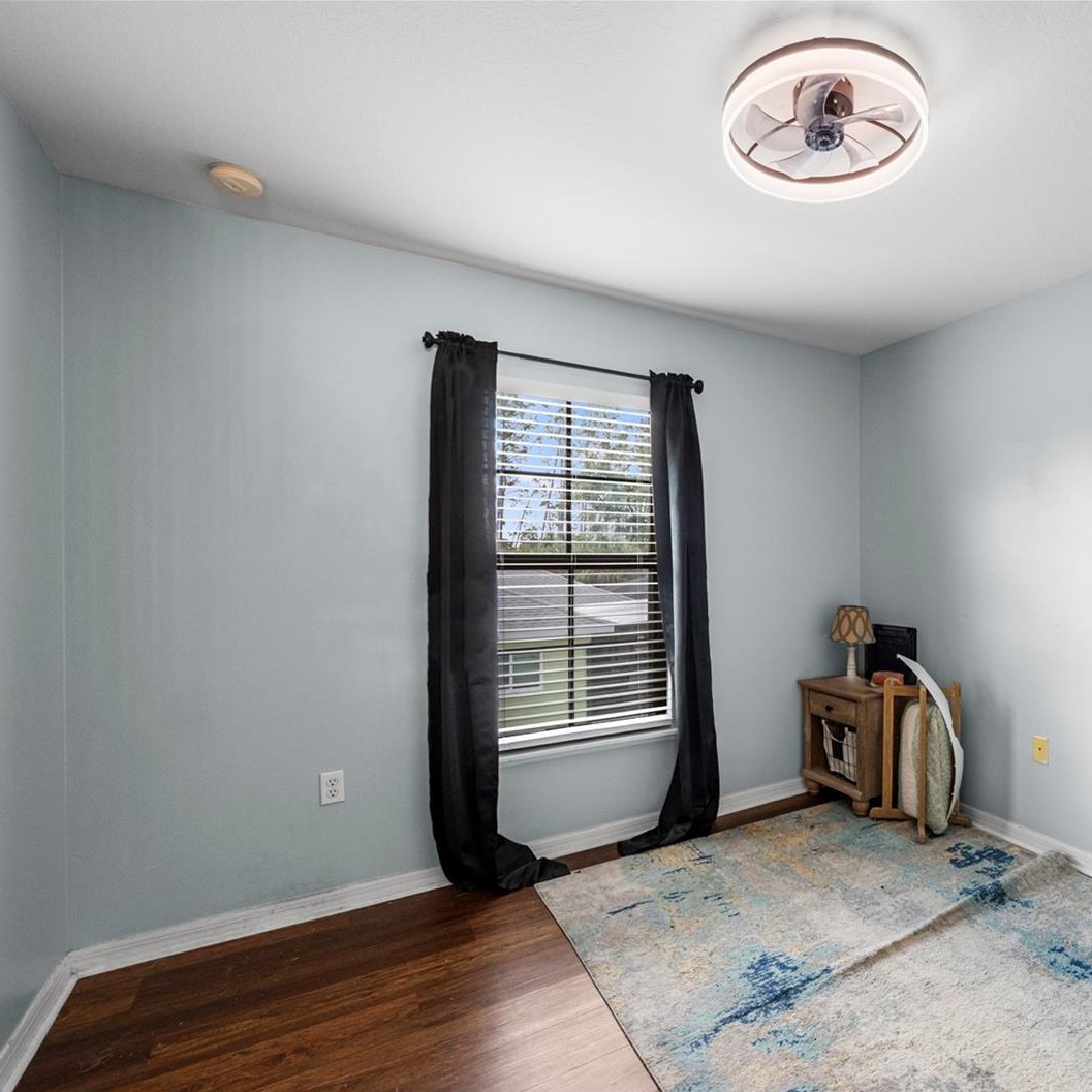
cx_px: 789
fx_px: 642
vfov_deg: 80.7
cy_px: 549
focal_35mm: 18
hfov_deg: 76.1
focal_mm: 14
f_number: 8
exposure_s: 1/320
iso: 800
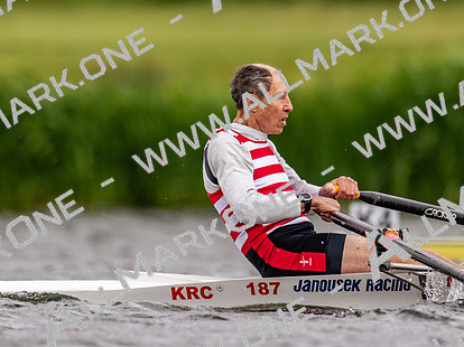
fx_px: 16250
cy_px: 177
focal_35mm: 1213
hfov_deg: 1.6
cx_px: 270
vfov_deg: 1.2
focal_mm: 600
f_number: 4
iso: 560
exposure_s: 1/2500
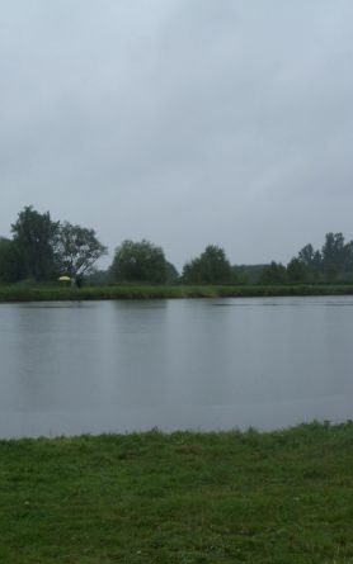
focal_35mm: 80
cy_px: 284
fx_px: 1232
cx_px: 176
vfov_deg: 25.8
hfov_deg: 16.3
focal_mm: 9.3
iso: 80
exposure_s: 1/800
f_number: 3.1
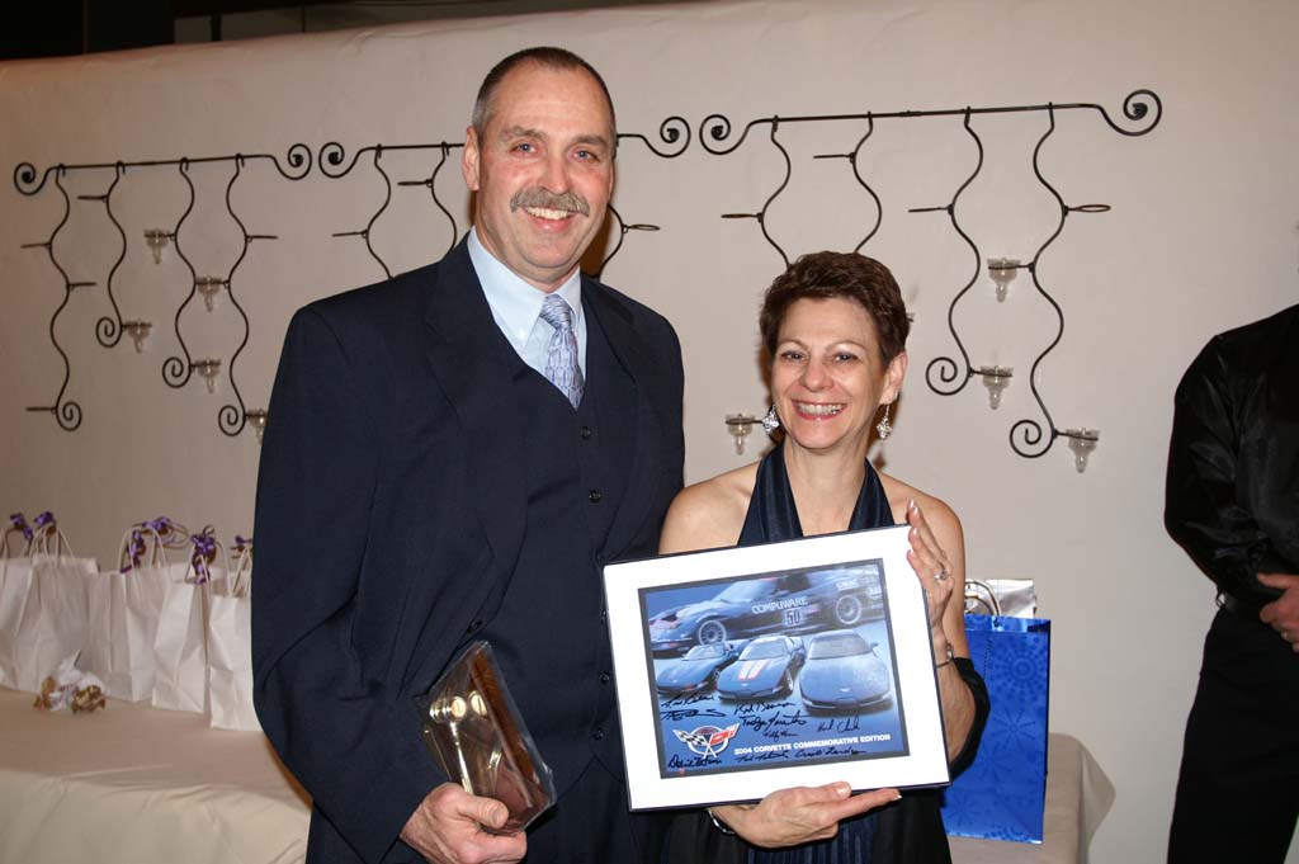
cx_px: 650
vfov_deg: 36.8
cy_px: 432
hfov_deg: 53.2
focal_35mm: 36
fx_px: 1298
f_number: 3.5
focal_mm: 24
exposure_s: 1/60
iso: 200
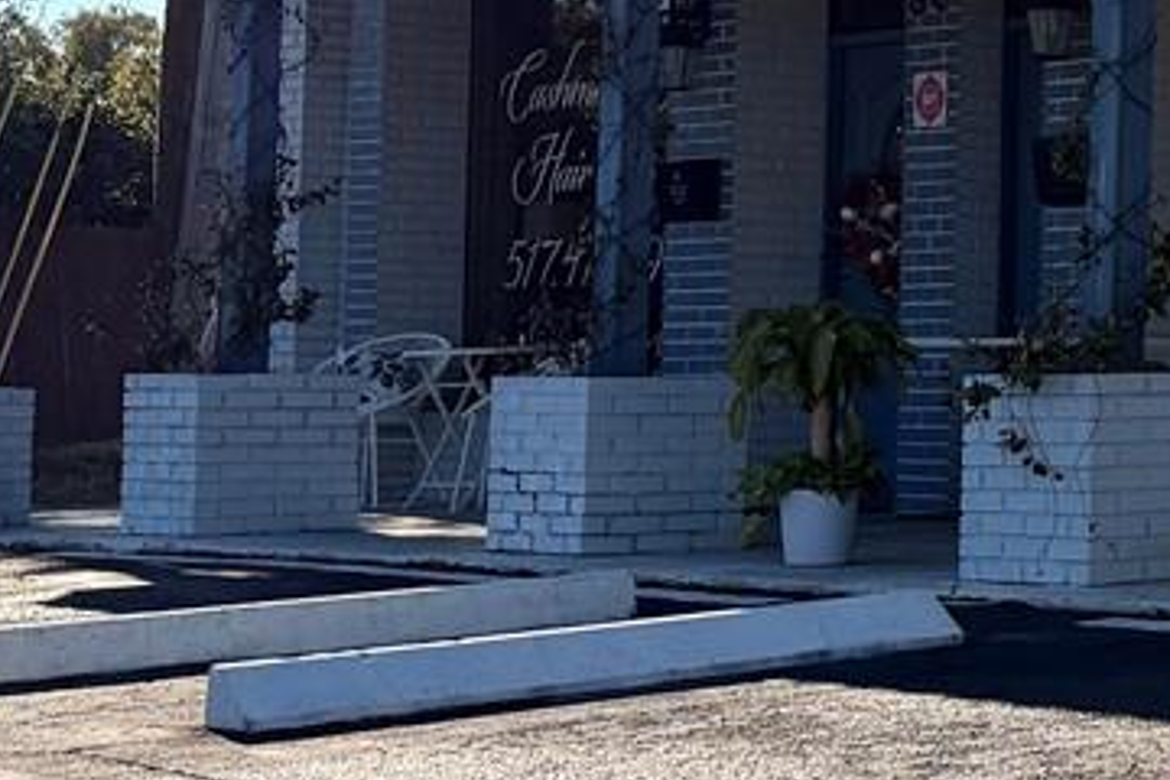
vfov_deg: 12.3
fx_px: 3607
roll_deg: -0.5
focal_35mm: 111
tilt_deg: +4.2
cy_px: 127
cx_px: 2041
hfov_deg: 15.9
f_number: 1.78
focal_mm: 6.76
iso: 100
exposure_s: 1/4167
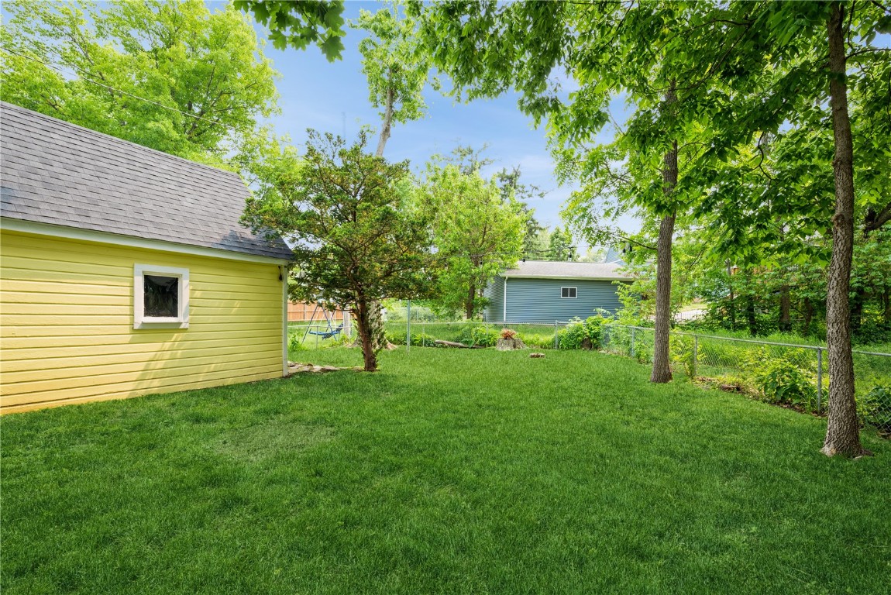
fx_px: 396
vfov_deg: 73.8
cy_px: 298
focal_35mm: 16
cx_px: 446
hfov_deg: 96.7
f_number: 8
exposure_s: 1/50
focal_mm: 16
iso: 200
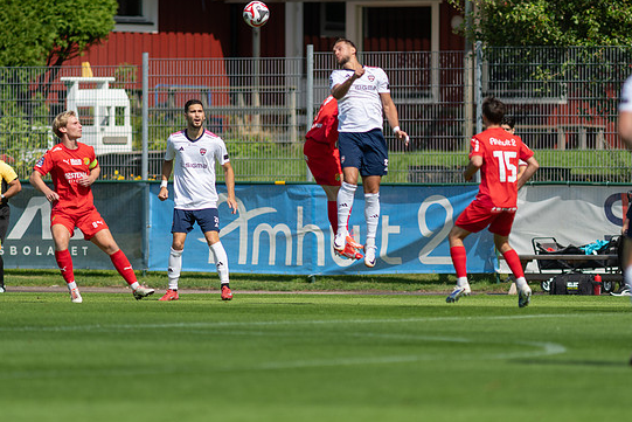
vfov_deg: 2.9
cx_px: 335
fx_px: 8464
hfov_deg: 4.3
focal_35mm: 482
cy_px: 203
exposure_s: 1/2500
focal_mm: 300
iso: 100
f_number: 3.2
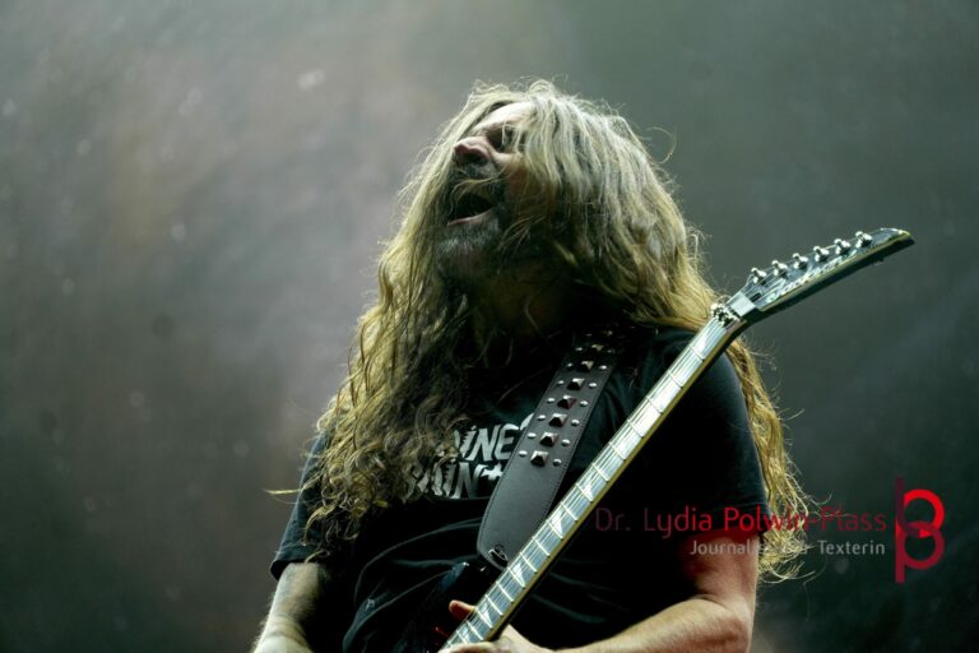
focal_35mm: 225
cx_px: 490
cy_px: 326
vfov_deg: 6.1
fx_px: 6118
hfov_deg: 9.1
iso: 640
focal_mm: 150
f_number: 5.6
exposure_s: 1/250
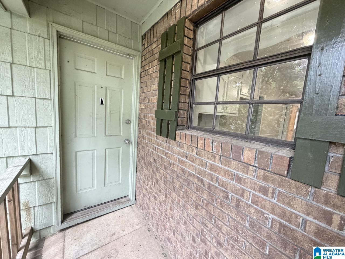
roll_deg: -3.8
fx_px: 140
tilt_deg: -7.5
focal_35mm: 14
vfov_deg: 85.7
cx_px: 172
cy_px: 130
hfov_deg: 102.1
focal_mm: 2.22
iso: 500
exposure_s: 1/60
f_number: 2.2
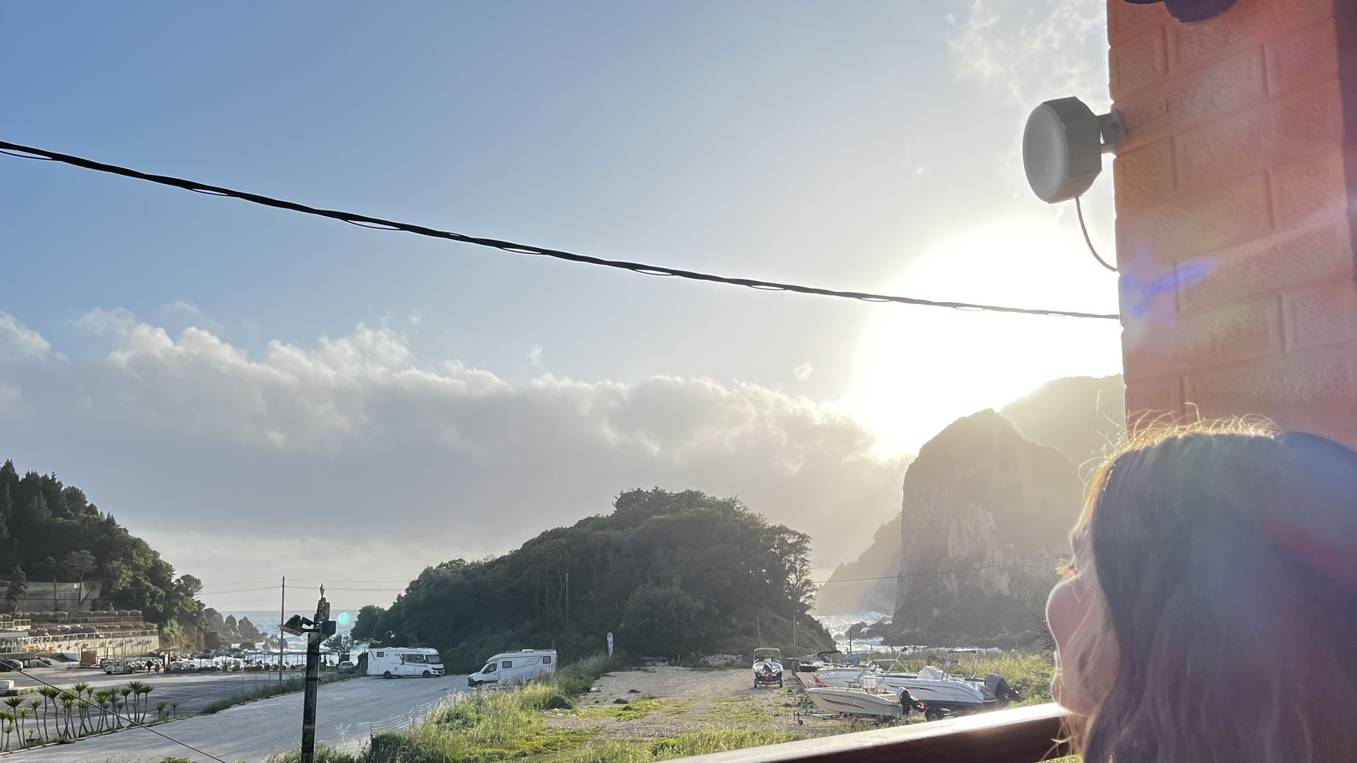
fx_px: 1043
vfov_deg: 39.9
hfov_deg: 66.1
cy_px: 480
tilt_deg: +5.7
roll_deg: +1.0
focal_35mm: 29
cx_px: 676
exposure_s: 1/2825
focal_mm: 5.1
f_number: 1.6
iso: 50
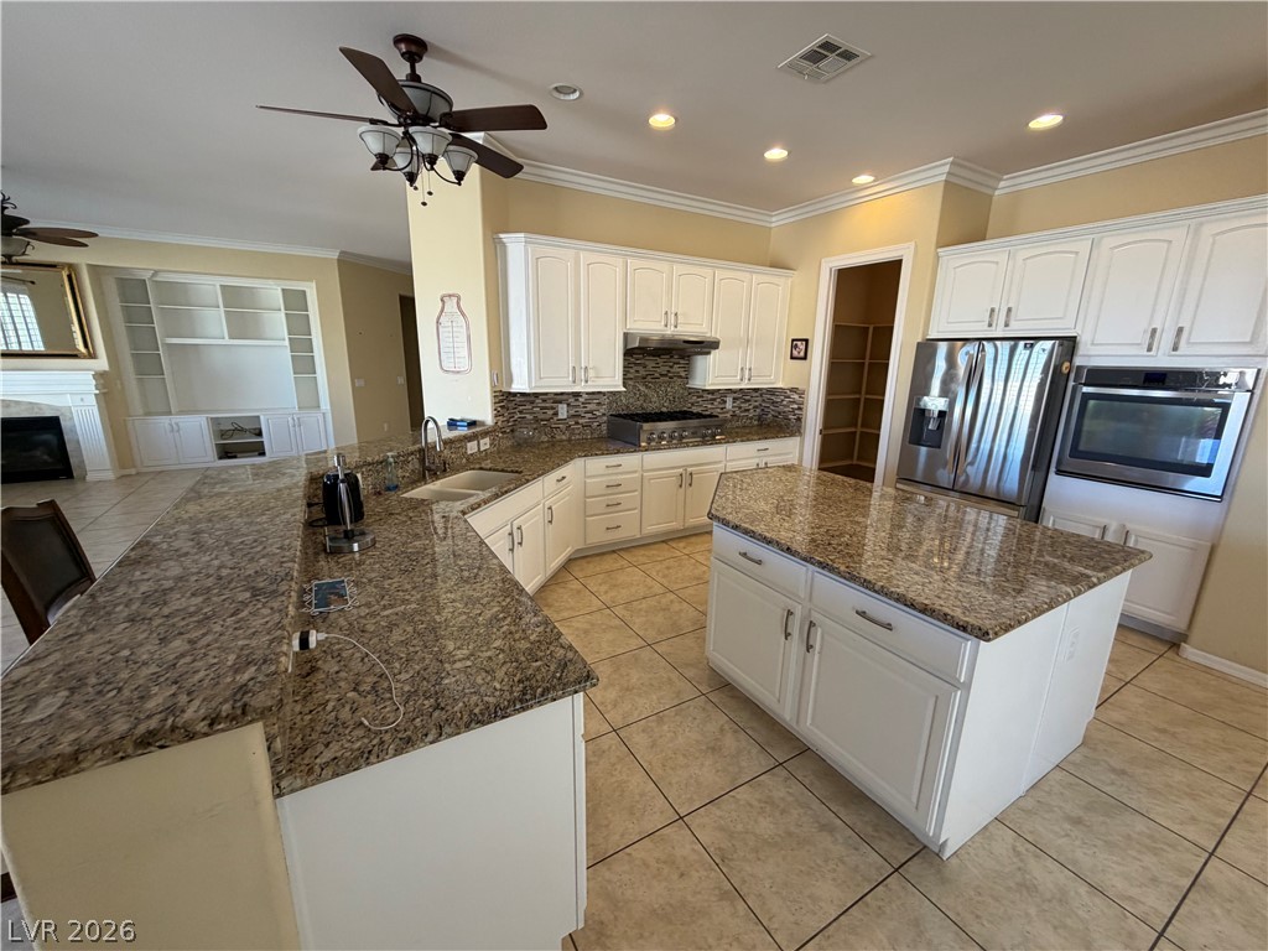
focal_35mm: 14
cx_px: 634
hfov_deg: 102.1
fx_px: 513
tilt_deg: -12.5
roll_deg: -0.7
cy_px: 476
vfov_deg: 85.7
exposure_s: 1/121
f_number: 2.2
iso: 200
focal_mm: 2.22
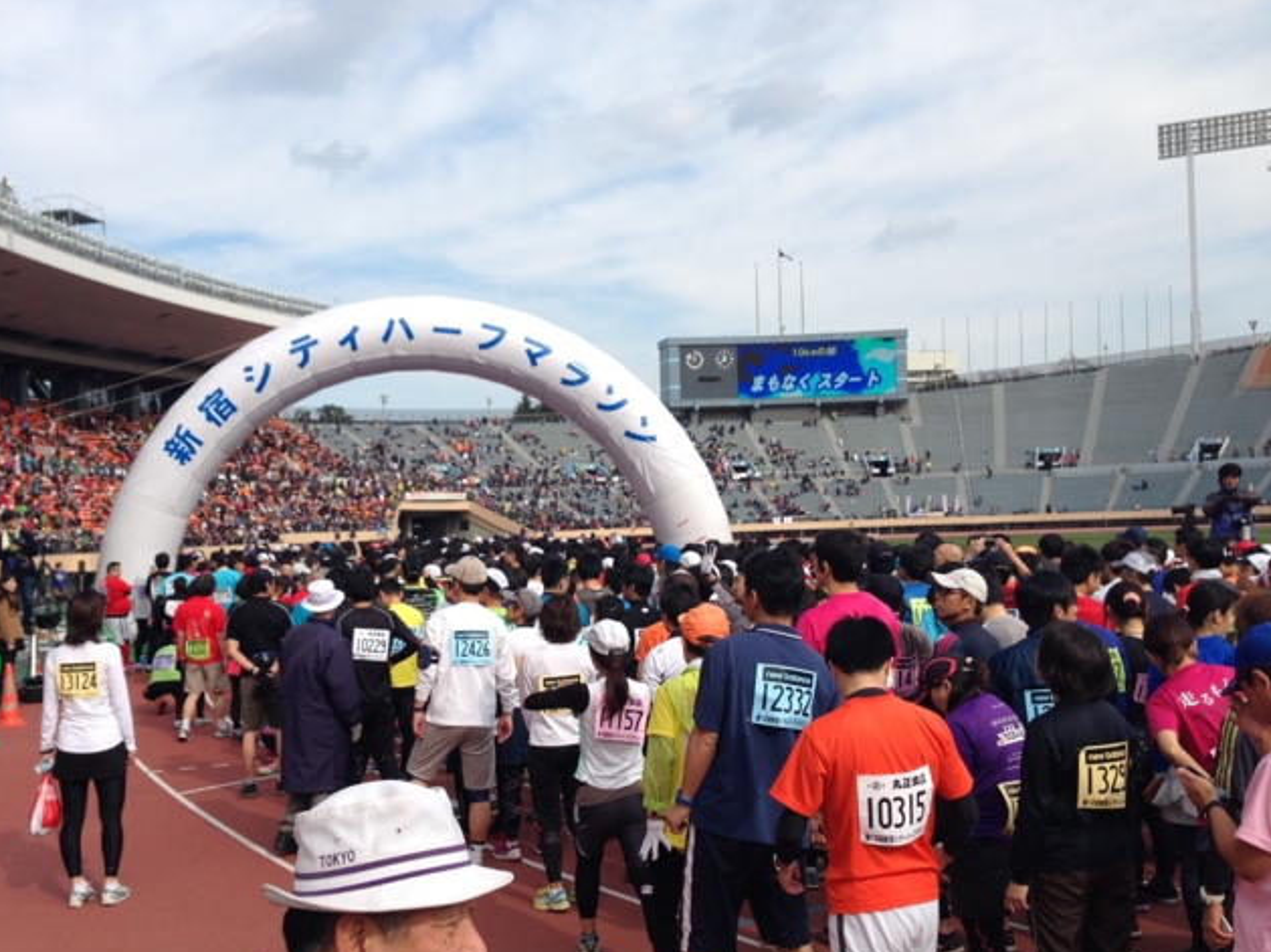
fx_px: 1541
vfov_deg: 34.3
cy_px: 519
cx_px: 495
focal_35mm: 42
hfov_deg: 44.5
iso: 50
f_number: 2.4
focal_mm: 4.12
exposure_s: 1/1178
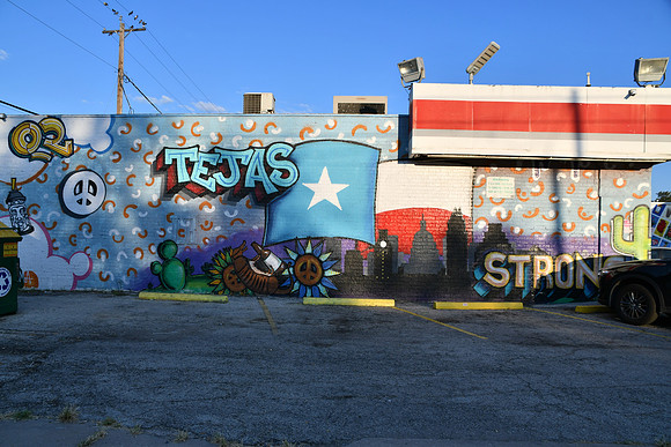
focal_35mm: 27
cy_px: 224
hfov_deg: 67.4
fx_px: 503
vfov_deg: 48.0
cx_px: 336
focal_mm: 18
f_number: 8
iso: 100
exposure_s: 1/250
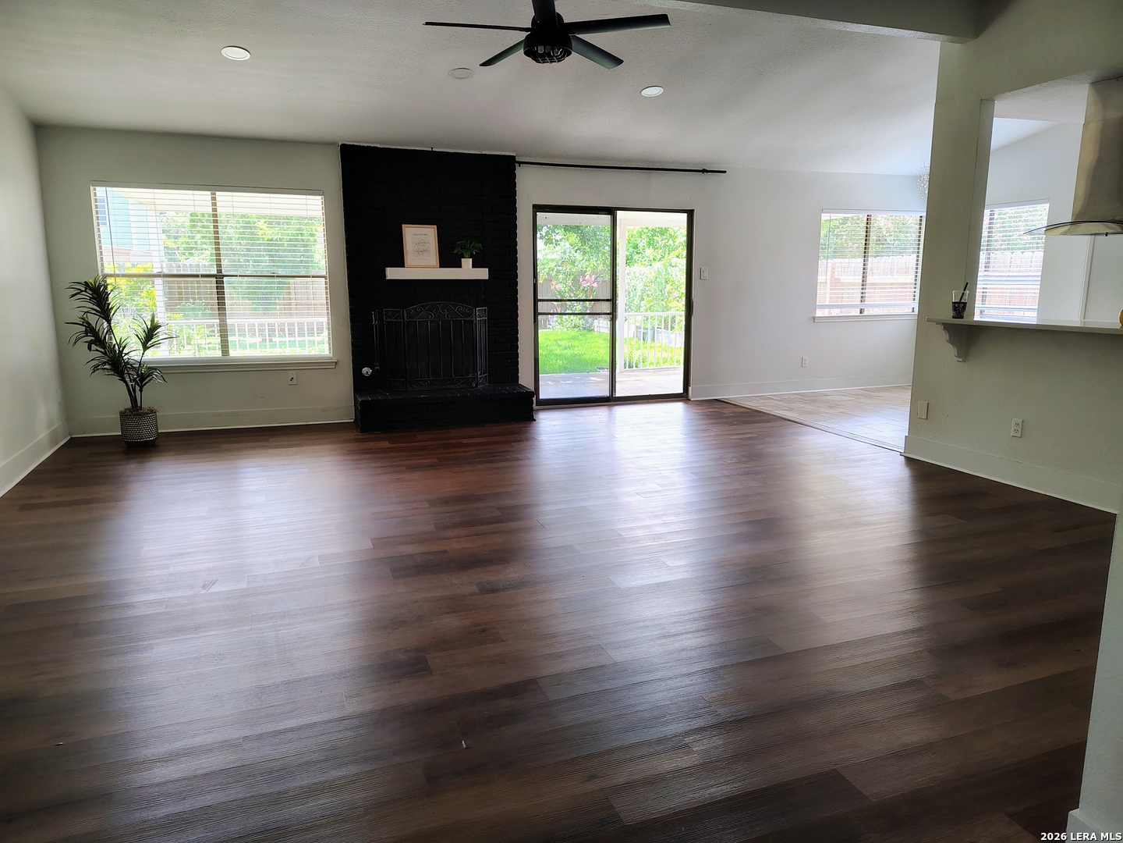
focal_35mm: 24
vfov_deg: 56.8
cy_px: 422
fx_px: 779
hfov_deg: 71.6
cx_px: 562
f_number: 1.8
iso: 345
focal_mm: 5.56
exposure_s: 1/120
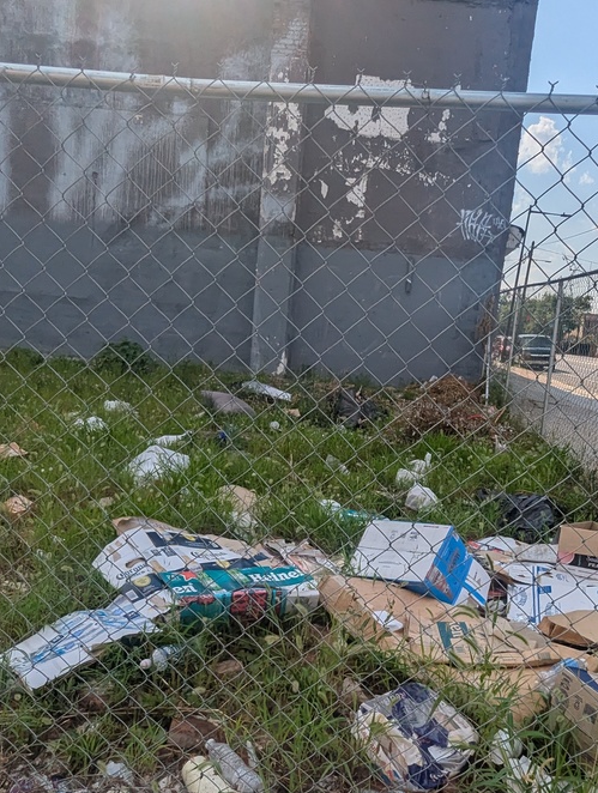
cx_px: 345
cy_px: 470
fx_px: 666
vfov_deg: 61.1
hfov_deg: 48.2
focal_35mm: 29
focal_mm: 2.35
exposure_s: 1/3003
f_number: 2.2
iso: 47
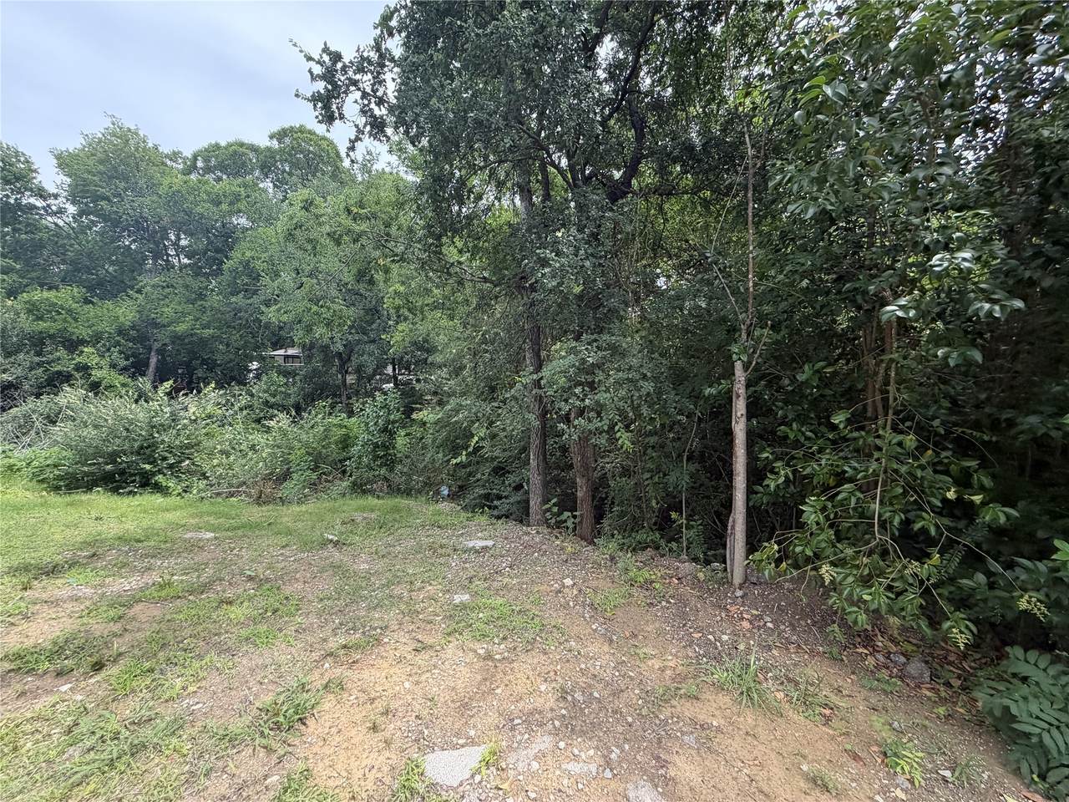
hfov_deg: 102.1
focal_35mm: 14
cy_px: 401
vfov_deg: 85.7
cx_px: 534
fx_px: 432
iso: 64
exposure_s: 1/498
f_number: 2.2
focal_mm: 2.22
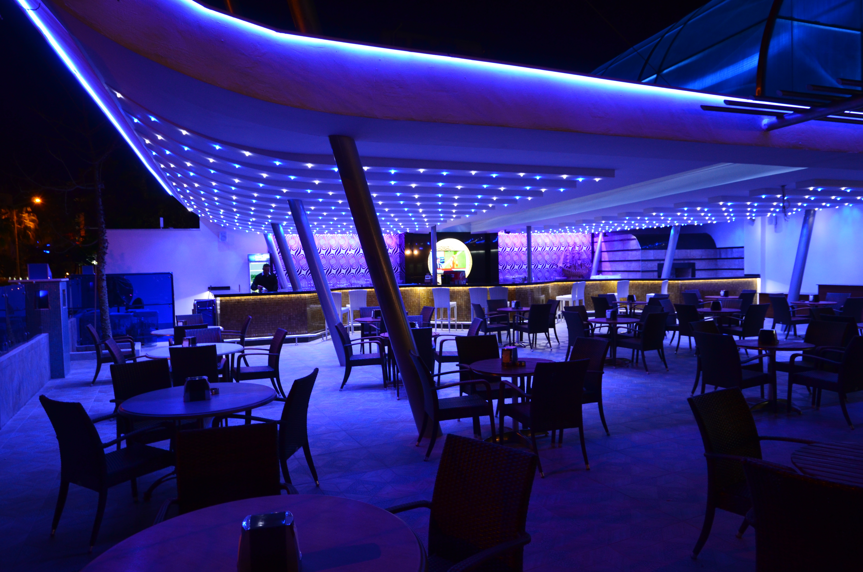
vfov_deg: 52.9
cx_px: 432
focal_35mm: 24
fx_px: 574
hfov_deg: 73.9
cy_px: 286
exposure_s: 1/10
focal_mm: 16
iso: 800
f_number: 5.6
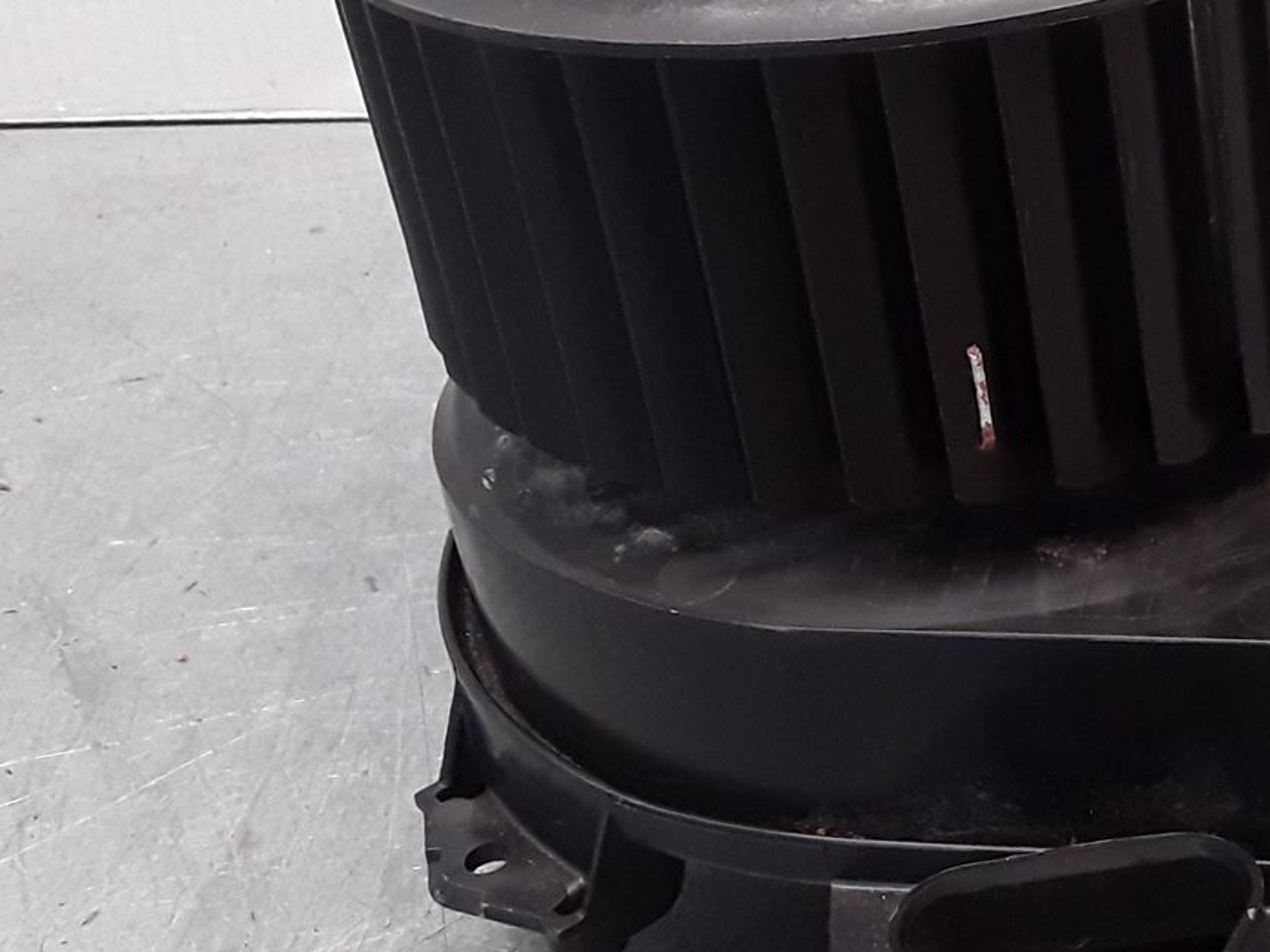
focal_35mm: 67
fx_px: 2458
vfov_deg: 21.9
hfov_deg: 28.0
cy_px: 332
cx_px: 1111
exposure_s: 1/100
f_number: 1.9
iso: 100
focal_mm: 2.91
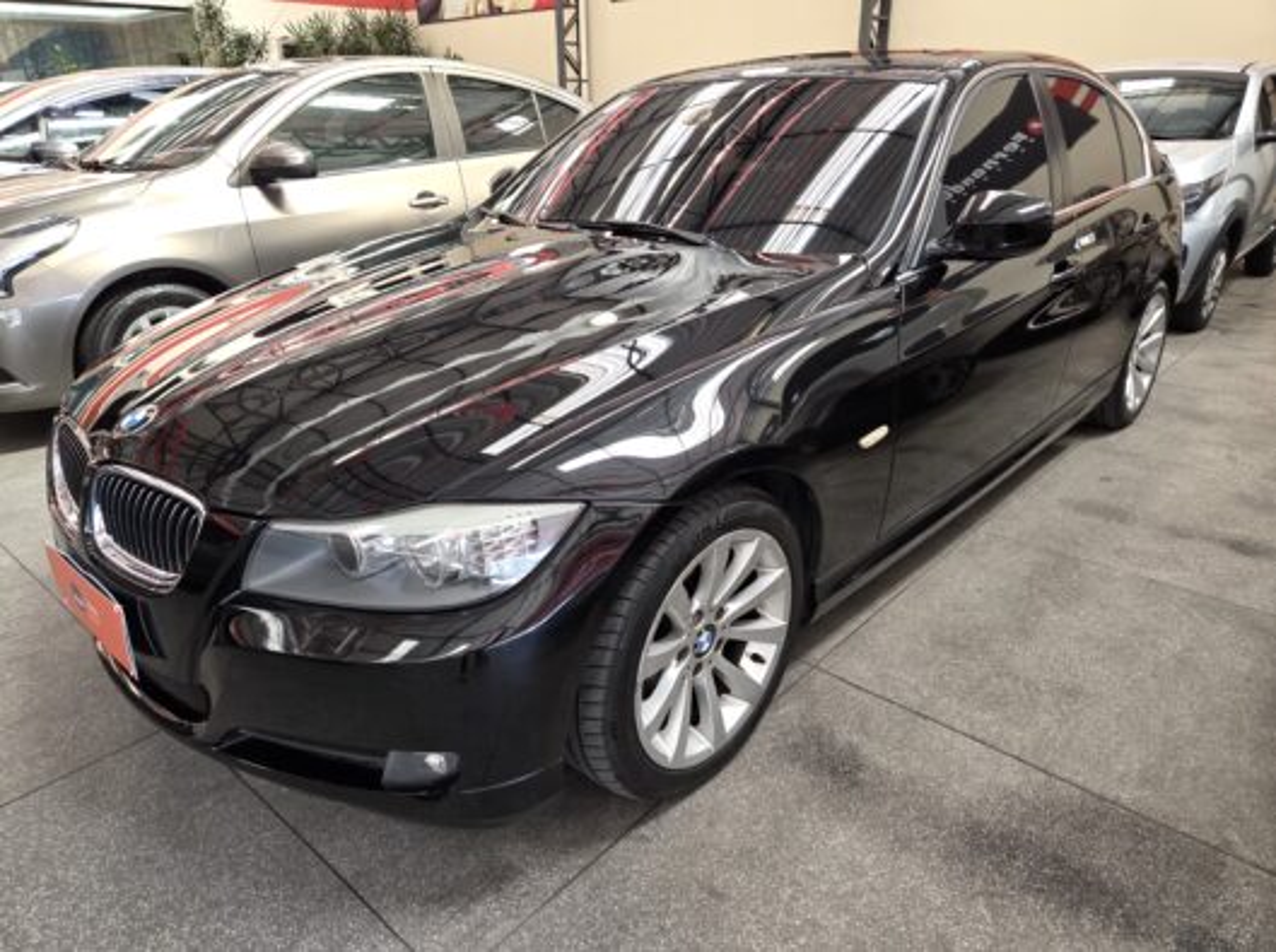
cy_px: 476
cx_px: 638
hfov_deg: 74.0
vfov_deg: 58.7
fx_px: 846
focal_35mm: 23
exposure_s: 1/120
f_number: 1.8
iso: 160
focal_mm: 5.4
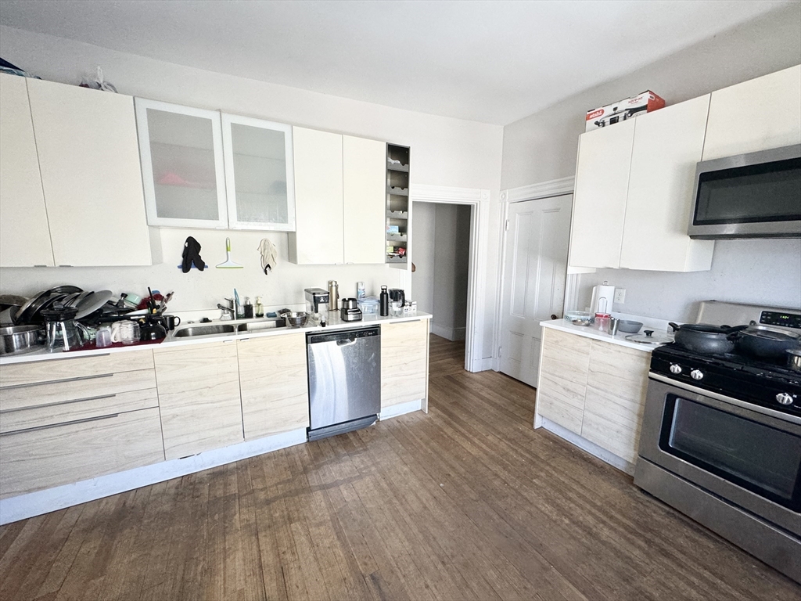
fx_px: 324
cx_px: 400
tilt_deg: -9.9
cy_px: 300
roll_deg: -1.1
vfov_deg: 85.7
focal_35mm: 14
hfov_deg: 102.1
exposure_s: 1/120
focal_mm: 2.22
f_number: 2.2
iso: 200
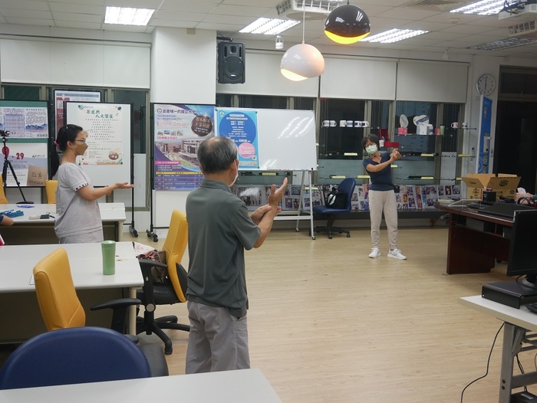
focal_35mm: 40
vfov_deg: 36.0
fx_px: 621
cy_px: 202
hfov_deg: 46.8
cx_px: 268
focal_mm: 20
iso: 400
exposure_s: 1/60
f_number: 4.4
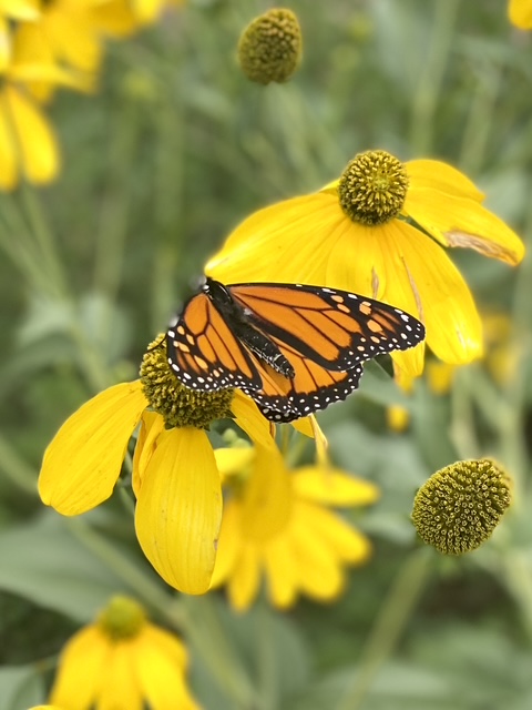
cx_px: 266
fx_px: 1066
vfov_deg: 36.8
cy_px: 355
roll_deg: -0.7
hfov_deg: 28.0
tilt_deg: -16.9
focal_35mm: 52
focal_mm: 6
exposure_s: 1/578
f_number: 2
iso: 20
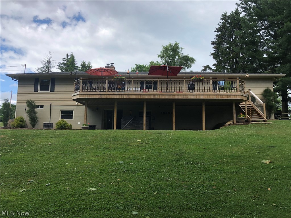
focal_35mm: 28
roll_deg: -0.1
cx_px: 146
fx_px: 235
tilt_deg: +6.4
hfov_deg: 63.4
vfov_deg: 49.7
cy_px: 109
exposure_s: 1/1297
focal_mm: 4
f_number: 1.8
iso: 20
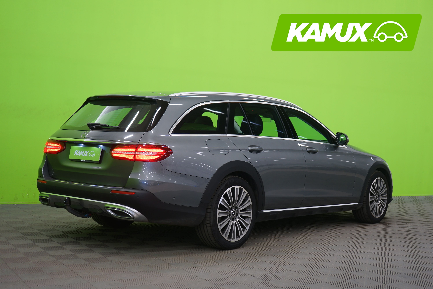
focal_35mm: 48
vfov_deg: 28.1
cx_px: 216
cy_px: 144
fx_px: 577
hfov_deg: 41.1
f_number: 5
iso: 400
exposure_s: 1/8
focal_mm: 48
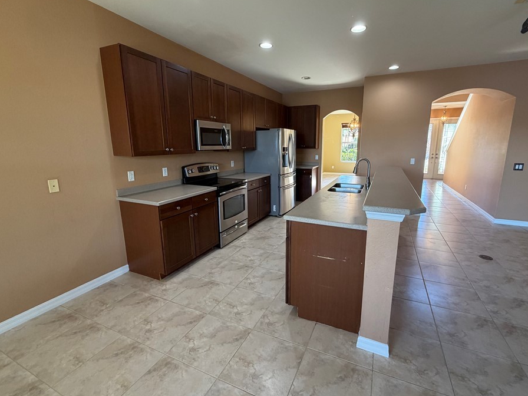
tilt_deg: -10.8
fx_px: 244
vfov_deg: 78.1
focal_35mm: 16
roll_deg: +0.5
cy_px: 190
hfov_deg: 94.4
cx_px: 281
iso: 200
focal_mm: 2.22
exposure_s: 1/60
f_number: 2.2
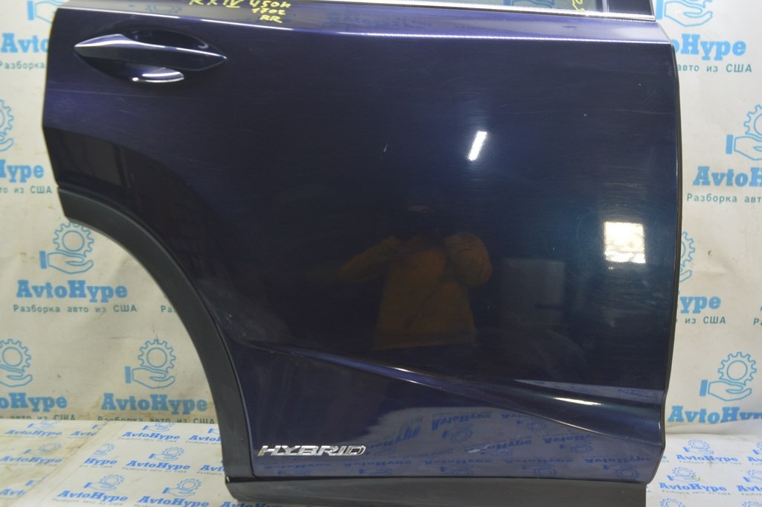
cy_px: 254
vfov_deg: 43.5
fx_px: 634
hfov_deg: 62.0
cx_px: 381
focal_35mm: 30
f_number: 5.6
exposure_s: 1/10
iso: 400
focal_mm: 20
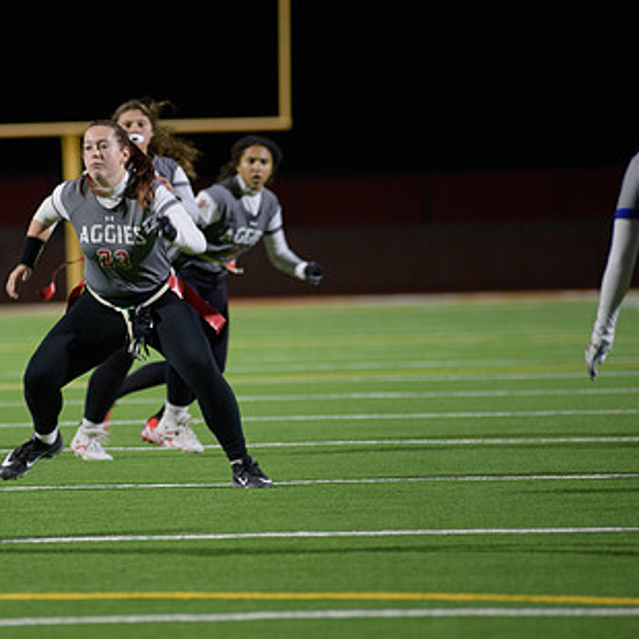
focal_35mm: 318
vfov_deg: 5.5
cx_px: 93
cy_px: 269
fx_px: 6641
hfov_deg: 5.5
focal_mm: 200
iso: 1000
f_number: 2.8
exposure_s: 1/200
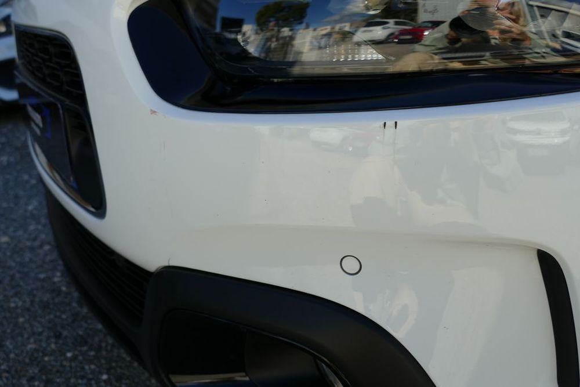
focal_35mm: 35
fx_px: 564
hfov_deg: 54.4
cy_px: 194
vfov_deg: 37.9
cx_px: 290
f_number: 3.1
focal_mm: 12.9
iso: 125
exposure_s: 1/1000
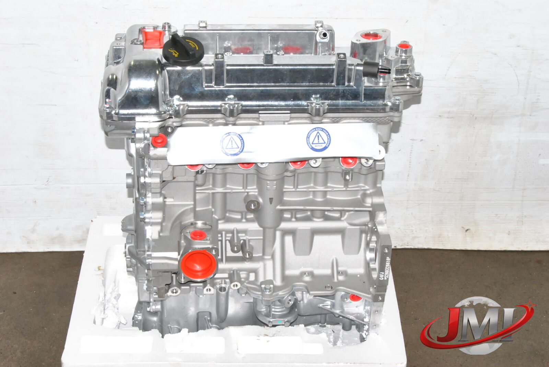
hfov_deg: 28.0
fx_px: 1099
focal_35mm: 72
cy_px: 184
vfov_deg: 19.0
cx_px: 274
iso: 800
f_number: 13
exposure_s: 1/200
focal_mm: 48
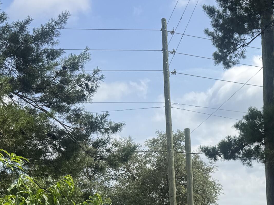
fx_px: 538
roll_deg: +1.2
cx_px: 287
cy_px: 252
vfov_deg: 20.1
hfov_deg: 26.7
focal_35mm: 68
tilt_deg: -2.6
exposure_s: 1/3247
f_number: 1.78
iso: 80
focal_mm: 6.76
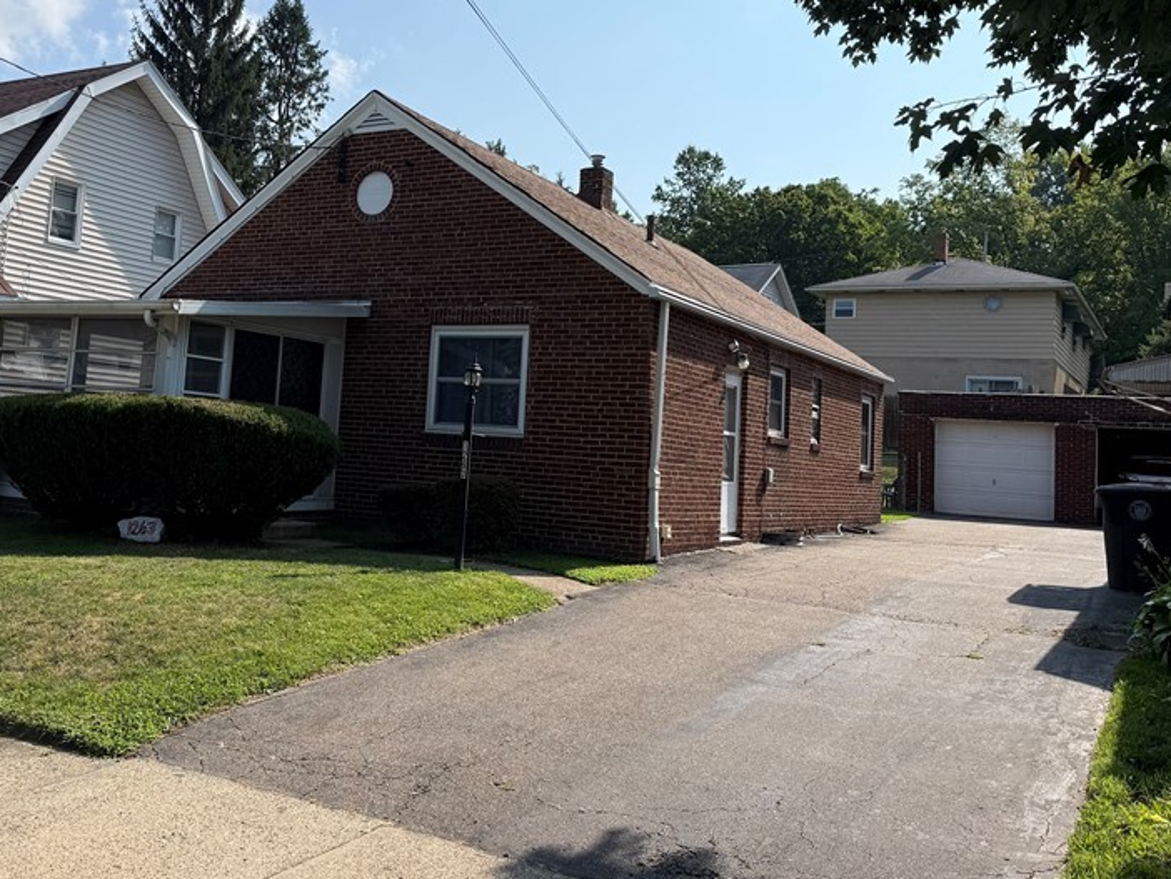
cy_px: 319
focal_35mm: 35
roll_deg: -3.8
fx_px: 1184
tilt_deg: +6.7
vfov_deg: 40.4
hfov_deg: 52.1
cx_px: 449
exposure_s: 1/5319
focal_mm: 6.76
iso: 80
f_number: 1.78
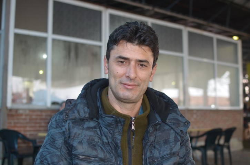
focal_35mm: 52
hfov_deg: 37.9
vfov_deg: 25.6
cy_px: 82
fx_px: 364
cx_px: 125
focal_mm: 35
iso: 560
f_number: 2.8
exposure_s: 1/60
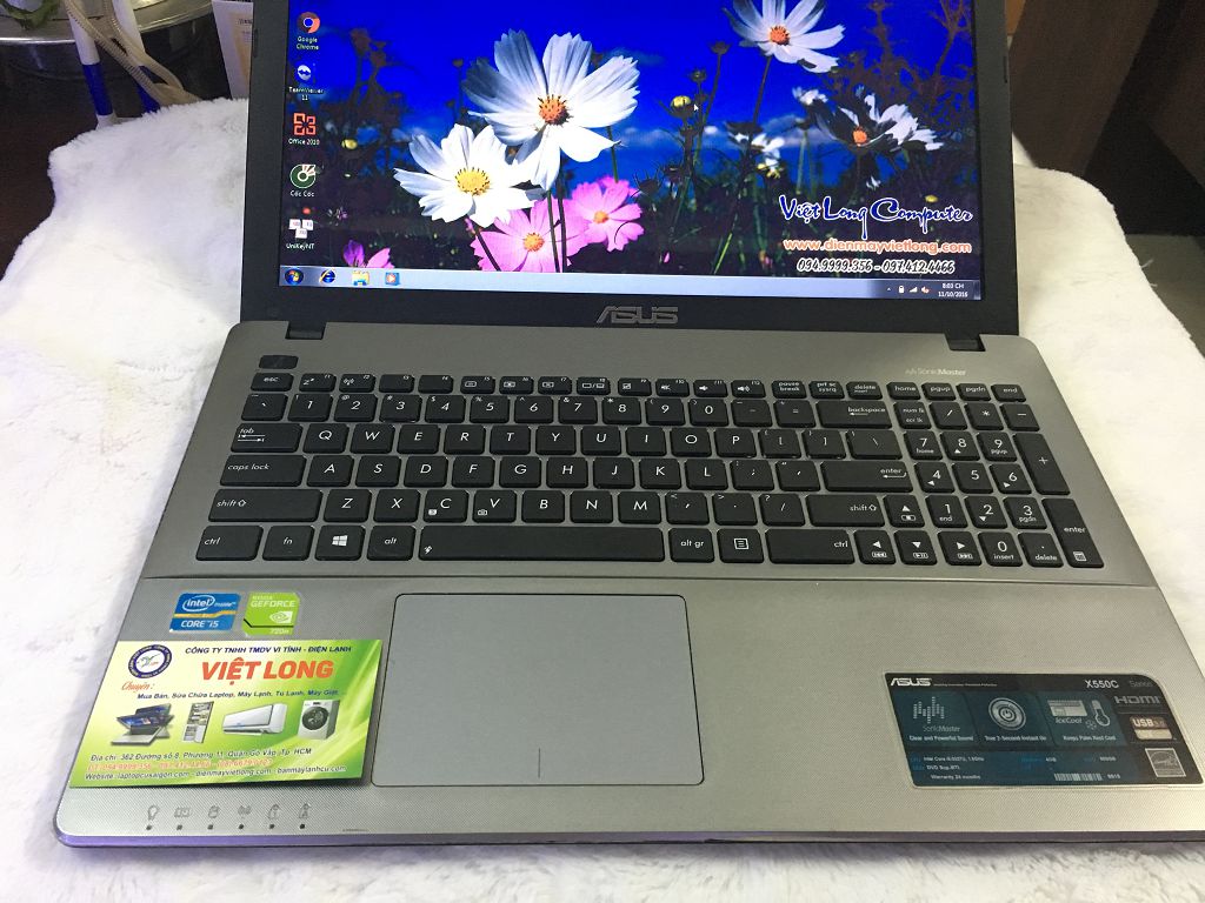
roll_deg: -5.5
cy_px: 452
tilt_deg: -43.4
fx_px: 1010
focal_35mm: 29
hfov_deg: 61.7
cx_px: 602
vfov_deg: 48.2
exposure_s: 1/25
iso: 200
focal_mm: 4.15
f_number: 2.2
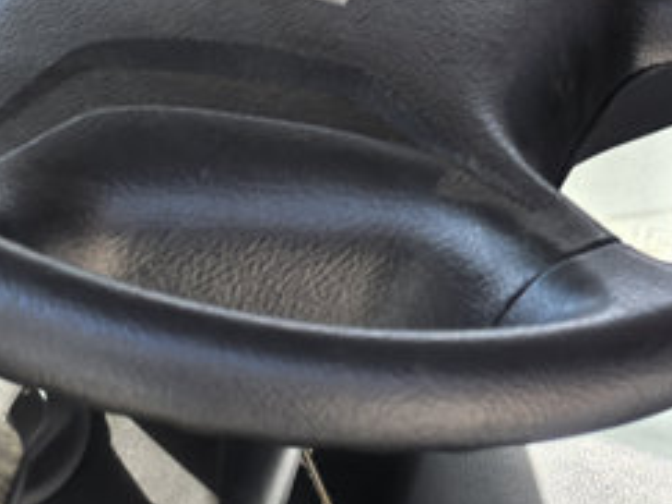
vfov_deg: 11.6
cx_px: 525
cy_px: -269
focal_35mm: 122
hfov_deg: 16.1
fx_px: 2367
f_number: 2
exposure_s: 1/1838
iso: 50
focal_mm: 5.75
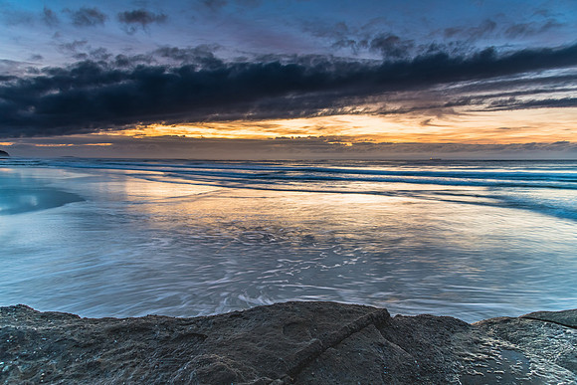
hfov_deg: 72.2
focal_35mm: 25
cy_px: 192
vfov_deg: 51.9
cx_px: 288
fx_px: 396
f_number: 7.1
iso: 400
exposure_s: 1.3
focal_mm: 24
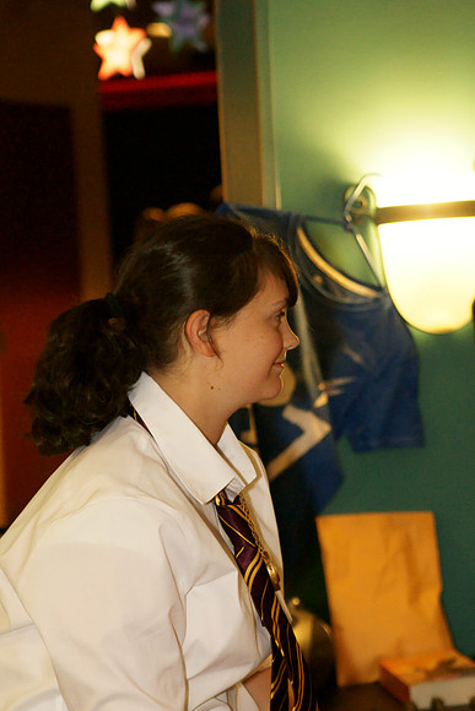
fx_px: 2225
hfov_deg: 12.2
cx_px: 238
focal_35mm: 112
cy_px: 356
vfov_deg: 18.2
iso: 800
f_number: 3.2
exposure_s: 1/125
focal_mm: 75
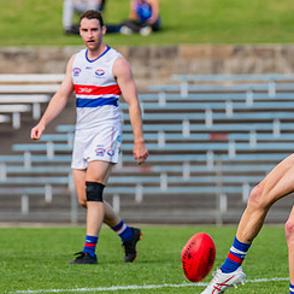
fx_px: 8840
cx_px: 272
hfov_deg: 1.9
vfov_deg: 1.9
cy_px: 132
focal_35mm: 920
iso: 800
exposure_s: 1/1600
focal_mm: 380
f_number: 7.1
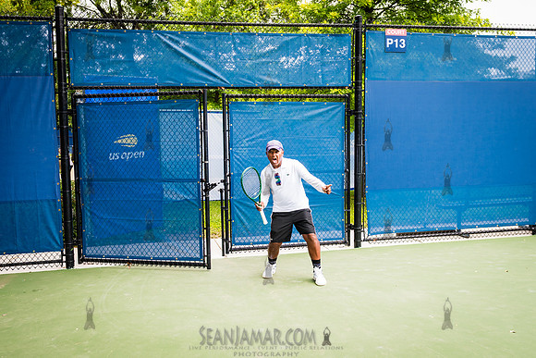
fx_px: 549
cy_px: 180
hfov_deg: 52.0
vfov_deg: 36.1
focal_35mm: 37
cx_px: 290
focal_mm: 29
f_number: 4.5
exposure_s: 1/200
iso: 200
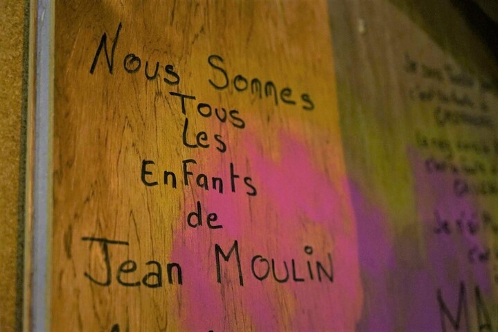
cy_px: 166
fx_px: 830
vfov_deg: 22.6
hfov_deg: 33.4
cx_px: 249
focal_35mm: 60
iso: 2000
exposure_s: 1/10
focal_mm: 60
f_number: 4
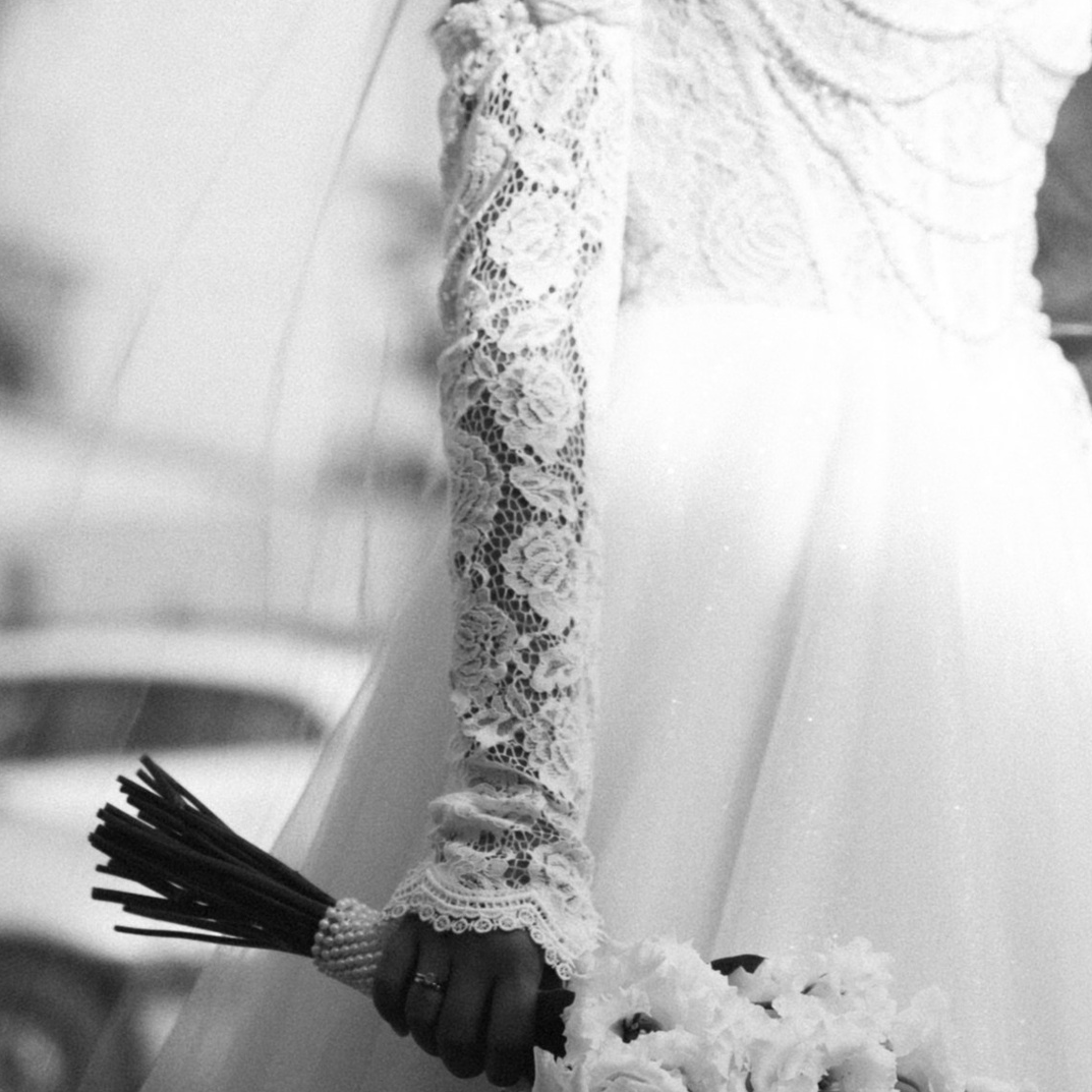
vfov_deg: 11.5
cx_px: 648
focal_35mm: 152
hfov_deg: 11.5
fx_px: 5425
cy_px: 244
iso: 100
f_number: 1.8
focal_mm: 50
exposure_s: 1/8000
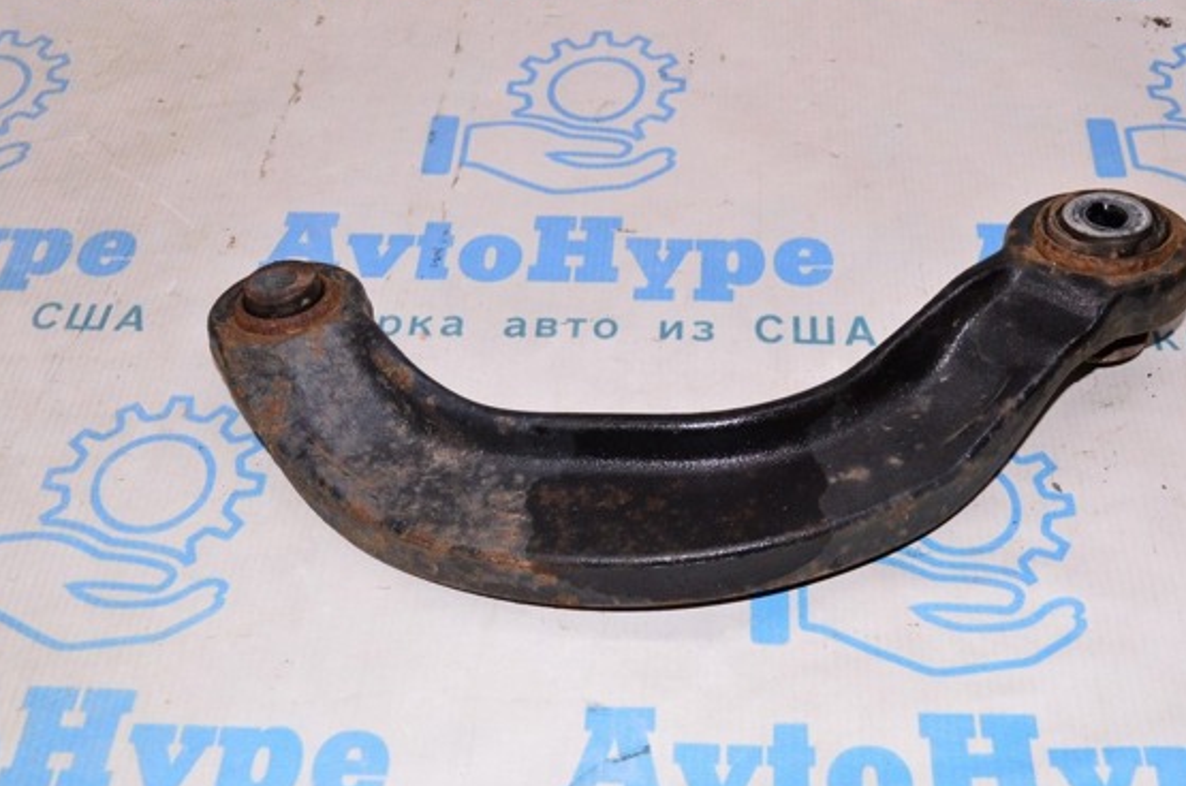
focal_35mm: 45
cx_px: 647
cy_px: 392
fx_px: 1480
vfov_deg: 29.8
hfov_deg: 43.6
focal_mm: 26
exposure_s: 1/200
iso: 1600
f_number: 8
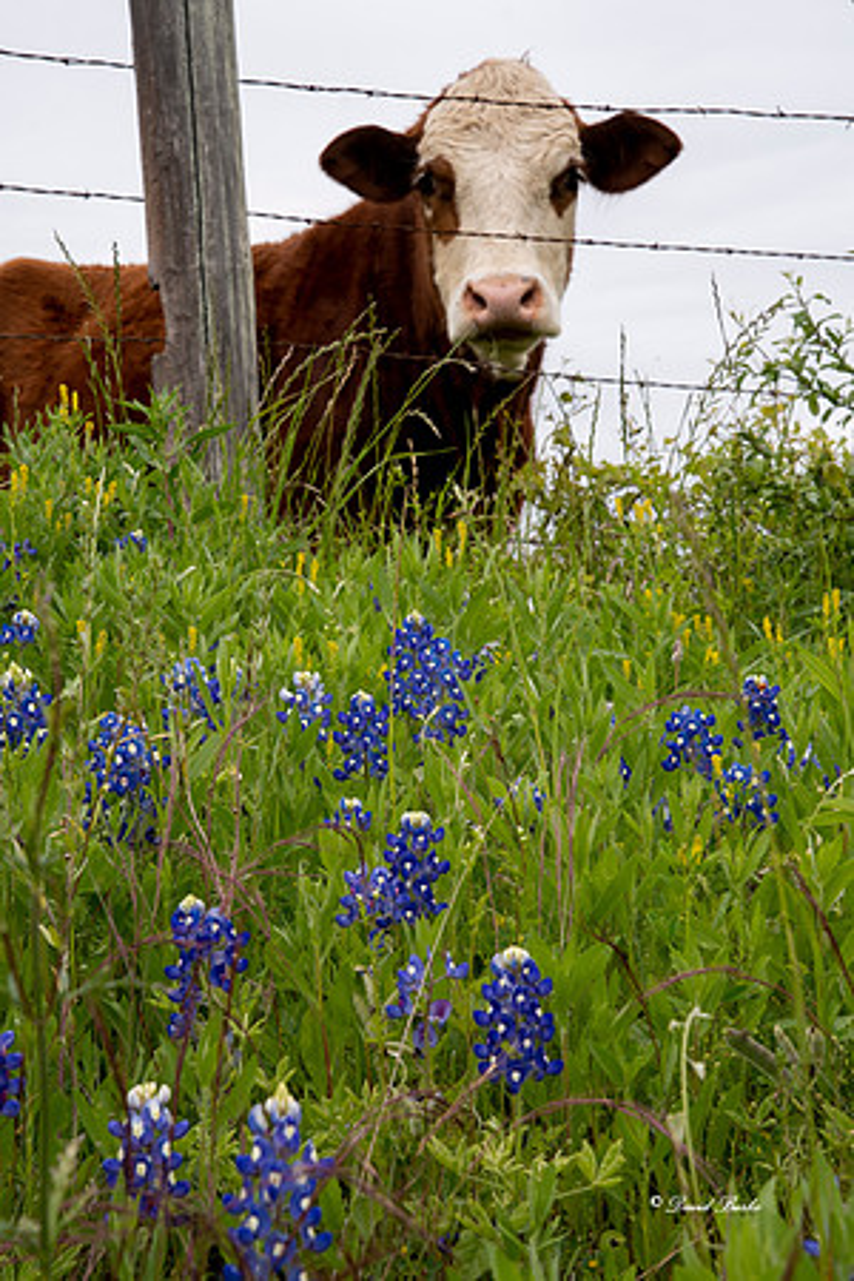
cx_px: 427
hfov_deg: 19.7
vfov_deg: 29.2
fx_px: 2455
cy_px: 640
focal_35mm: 69
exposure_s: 1/200
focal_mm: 46
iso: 200
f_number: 10
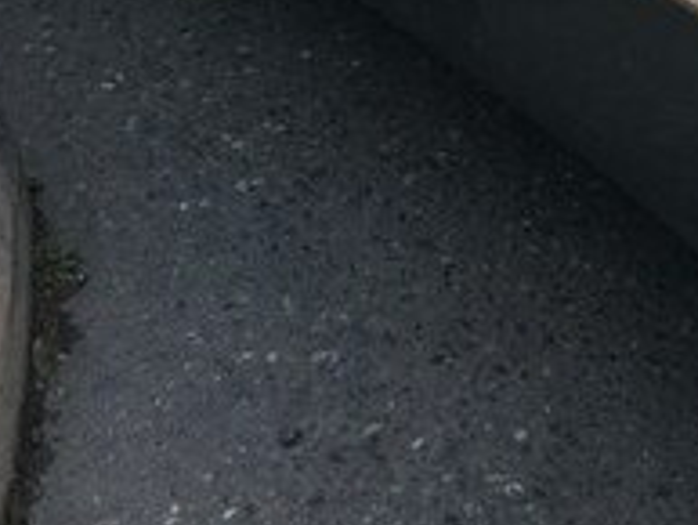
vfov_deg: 14.1
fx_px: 1997
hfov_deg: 19.6
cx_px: 557
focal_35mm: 99
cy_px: -230
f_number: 2.2
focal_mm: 4.15
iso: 40
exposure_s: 1/100
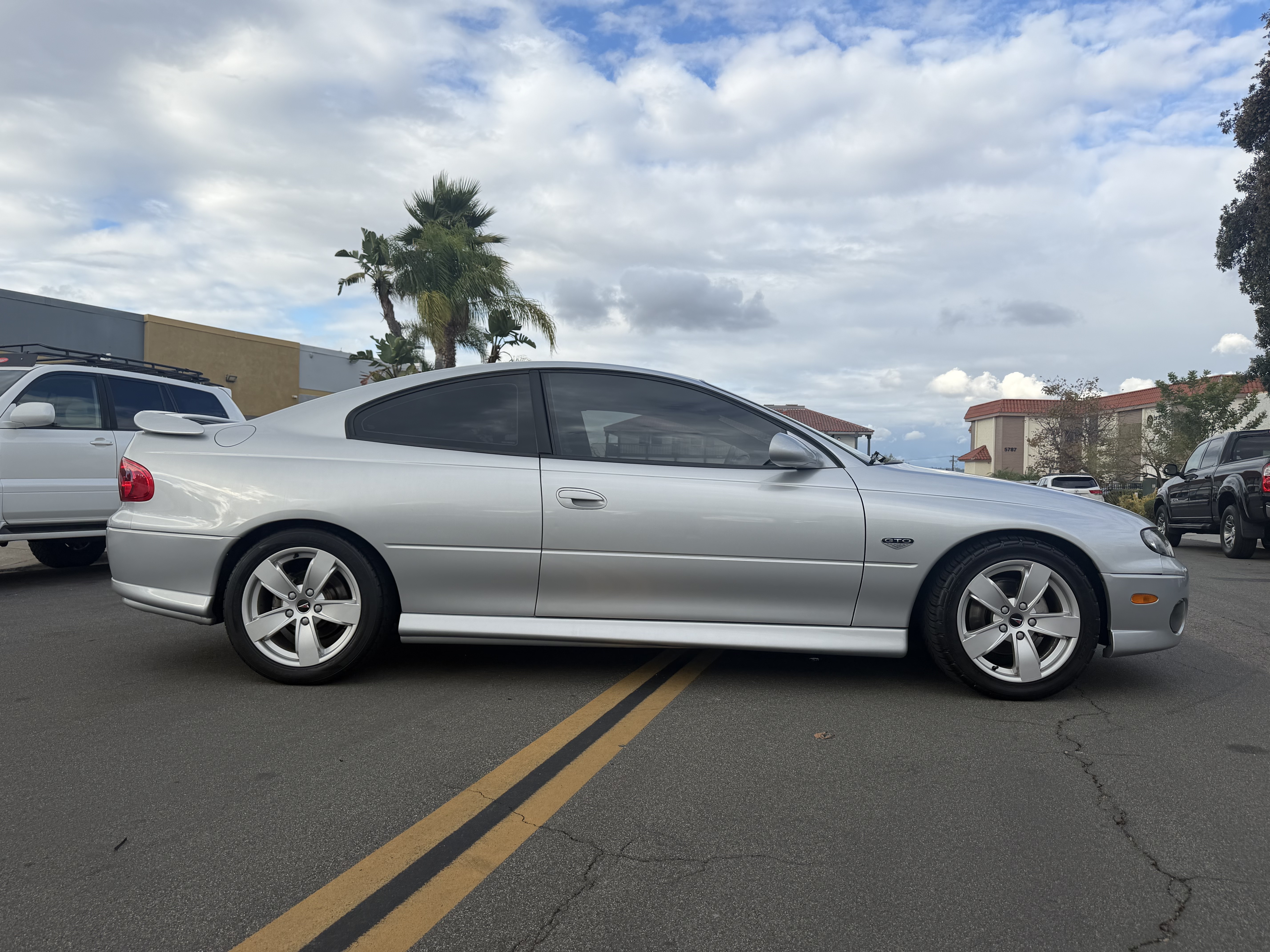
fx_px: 881
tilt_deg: +0.1
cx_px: 635
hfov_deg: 71.6
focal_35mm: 24
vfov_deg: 56.8
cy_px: 476
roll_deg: -1.5
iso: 80
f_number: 1.78
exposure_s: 1/2370
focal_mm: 6.76
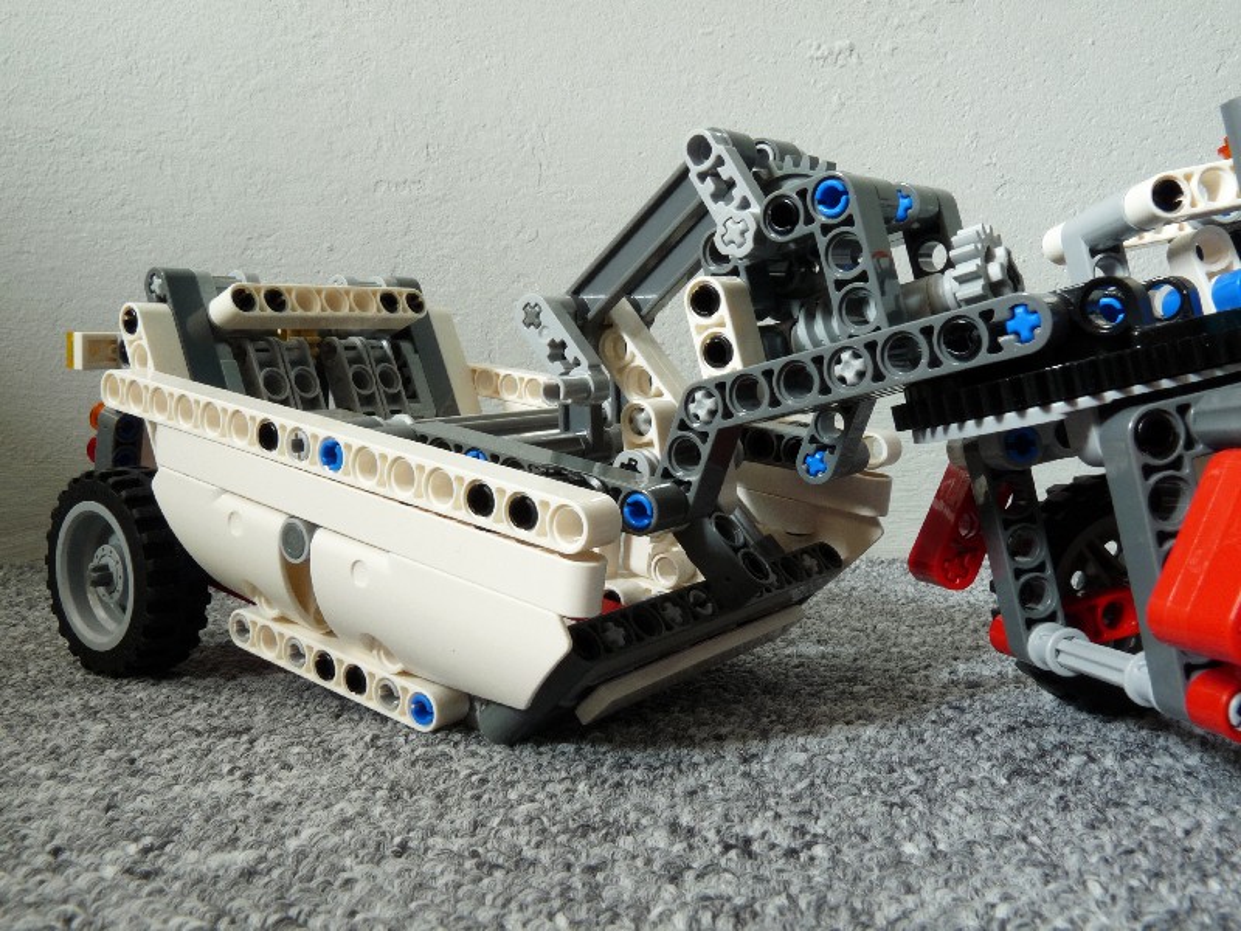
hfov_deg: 56.8
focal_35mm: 32
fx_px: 1147
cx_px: 620
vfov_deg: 44.2
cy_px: 466
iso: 100
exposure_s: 1
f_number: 8
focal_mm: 5.8
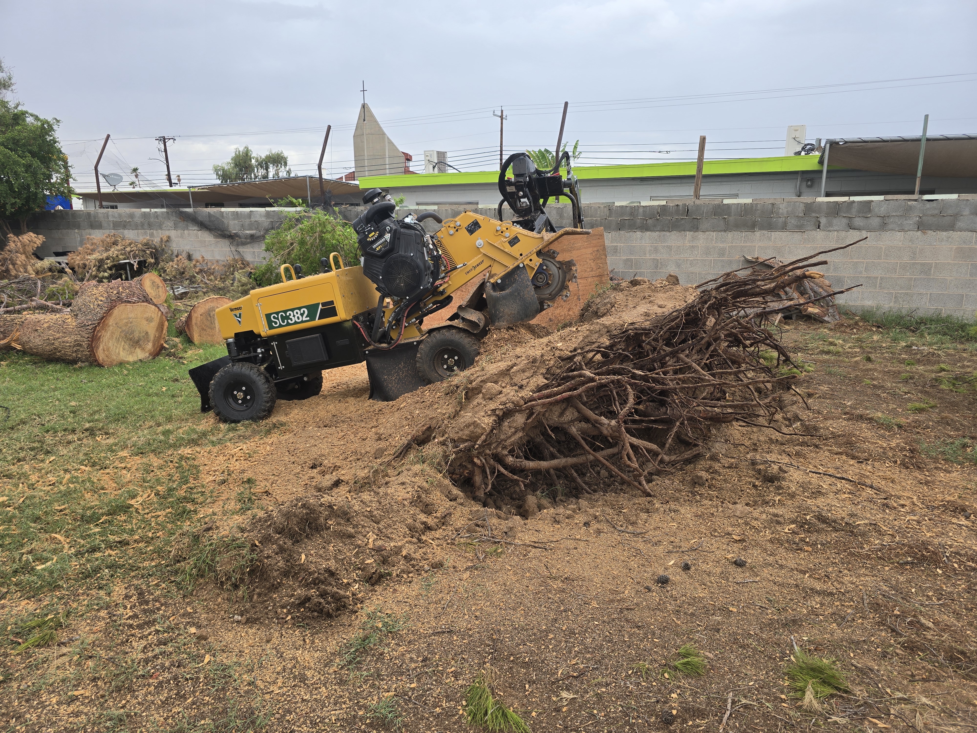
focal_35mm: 23
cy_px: 366
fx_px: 649
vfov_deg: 58.9
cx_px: 488
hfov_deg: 73.9
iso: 12
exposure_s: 1/180
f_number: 1.7
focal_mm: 6.3
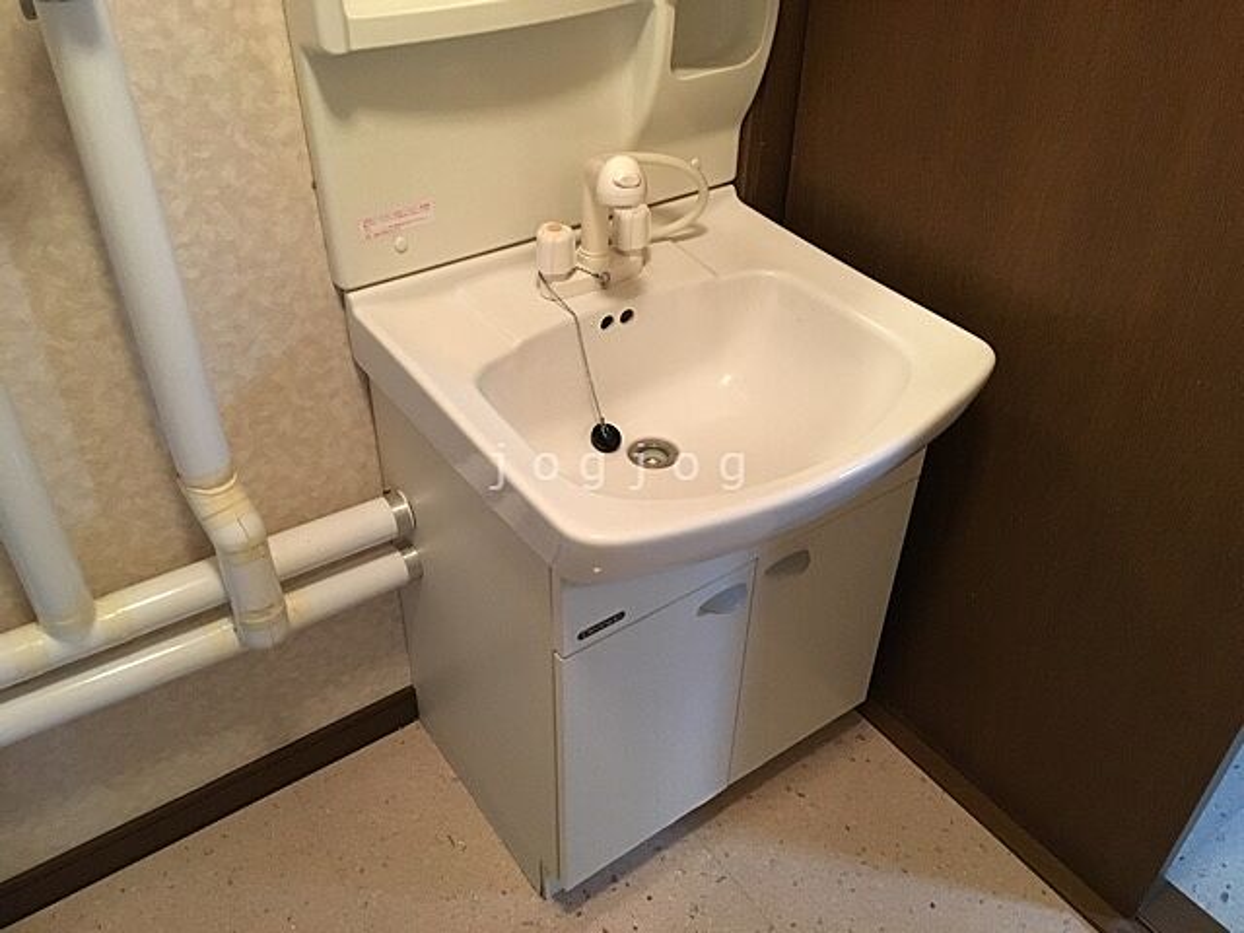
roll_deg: -0.5
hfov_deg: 61.7
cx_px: 622
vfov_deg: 48.2
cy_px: 466
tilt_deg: -38.9
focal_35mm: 29
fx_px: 1042
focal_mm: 4.15
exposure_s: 1/15
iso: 200
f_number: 2.2
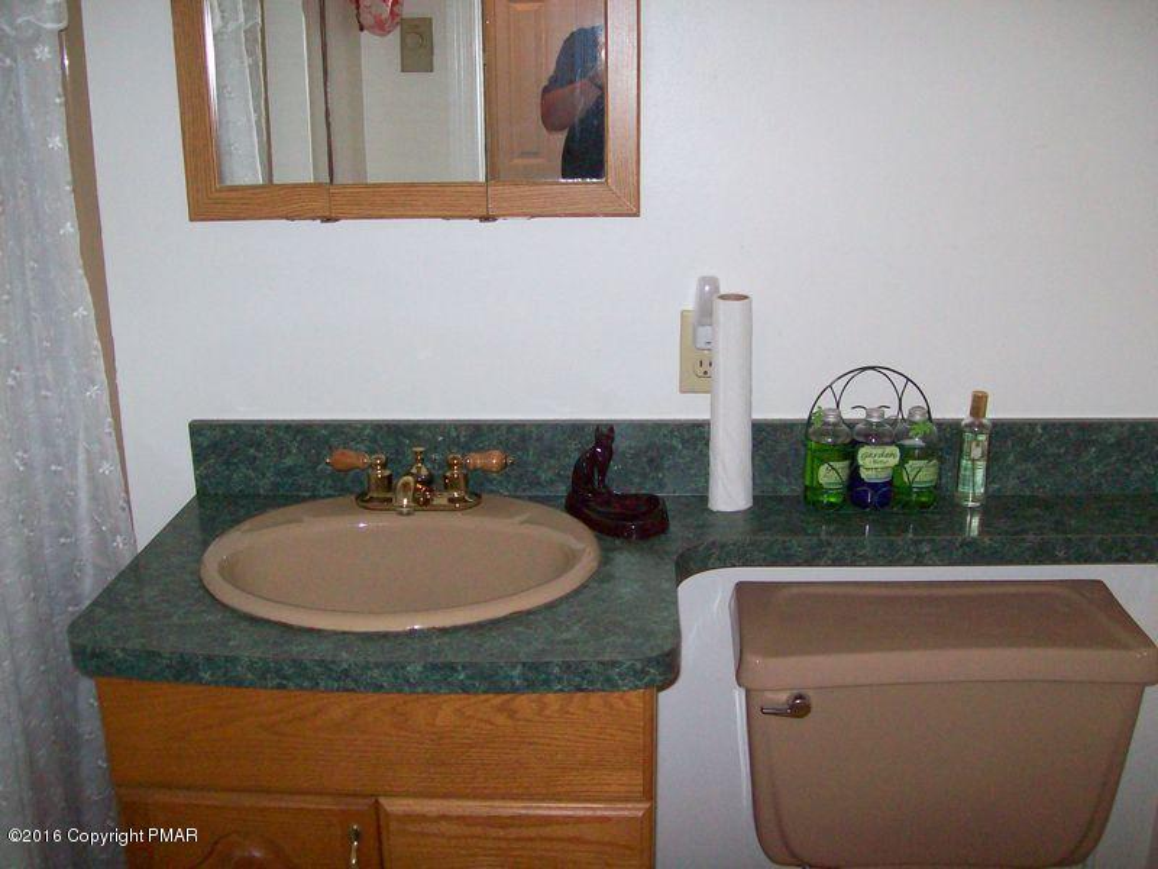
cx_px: 579
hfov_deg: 51.4
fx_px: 1204
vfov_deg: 39.7
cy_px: 434
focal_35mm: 36
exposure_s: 1/64
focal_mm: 6
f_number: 2.7
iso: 200
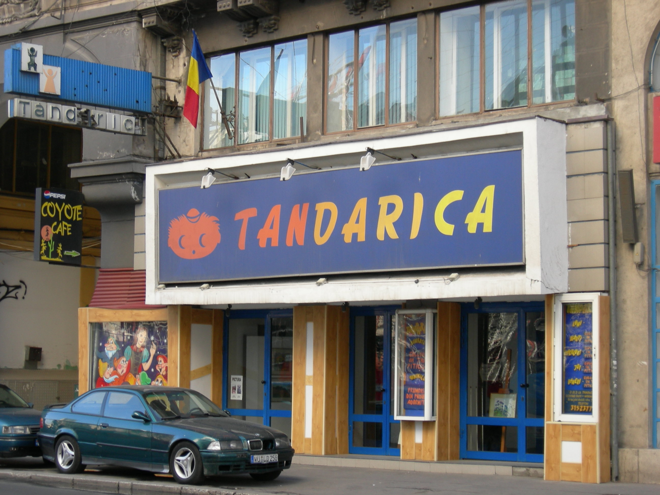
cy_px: 248
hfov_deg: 23.0
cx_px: 330
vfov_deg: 17.4
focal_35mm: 85
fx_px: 1621
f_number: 4.1
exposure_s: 1/71.4
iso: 64
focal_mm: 17.7
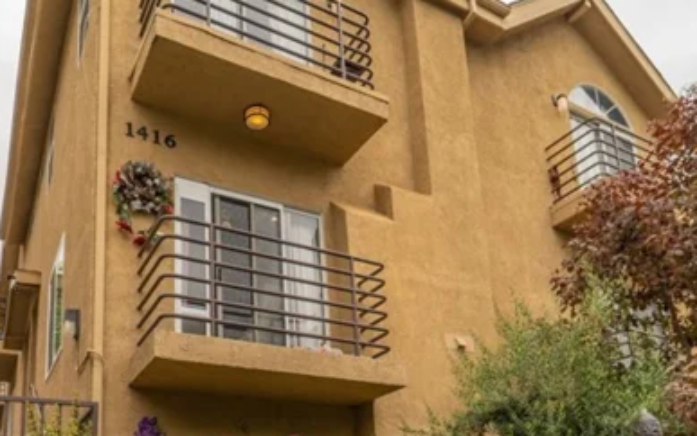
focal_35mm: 31
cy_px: 418
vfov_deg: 37.1
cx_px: 294
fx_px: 589
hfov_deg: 60.9
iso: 100
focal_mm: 14
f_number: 5
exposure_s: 1/800
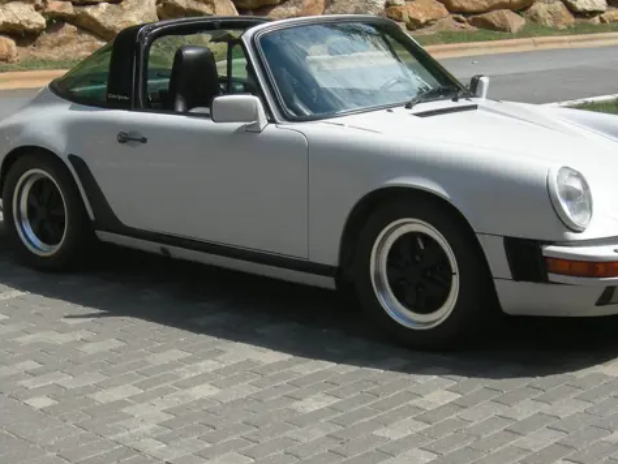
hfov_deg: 27.0
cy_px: 208
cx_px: 329
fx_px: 1286
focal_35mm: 72
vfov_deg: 20.5
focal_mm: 10.4
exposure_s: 1/222
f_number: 6.9
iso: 64
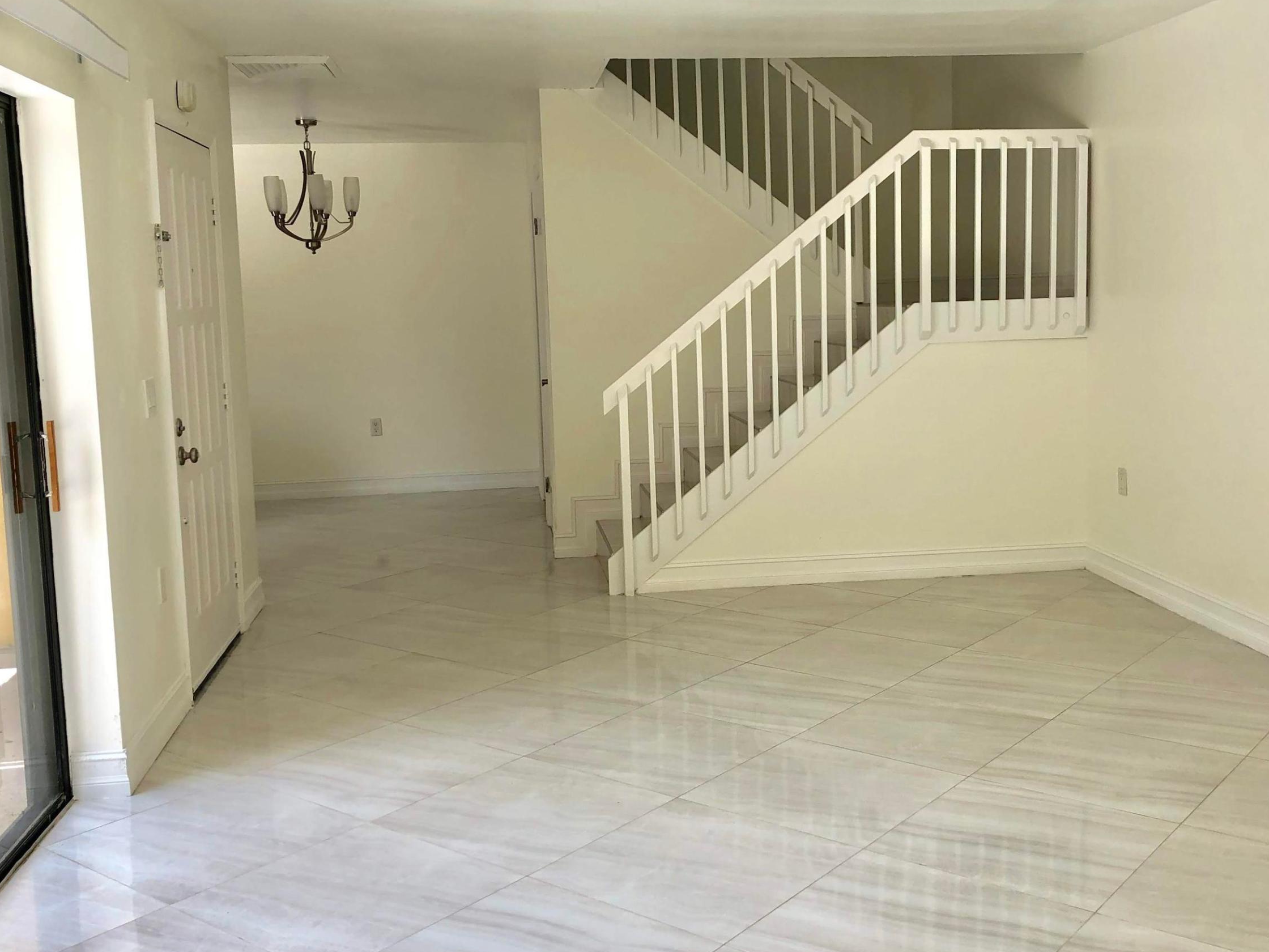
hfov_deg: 51.3
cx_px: 669
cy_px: 434
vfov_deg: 39.6
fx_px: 1320
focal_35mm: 36
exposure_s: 1/122
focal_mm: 3.99
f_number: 1.8
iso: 20
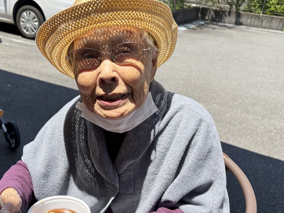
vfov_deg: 37.6
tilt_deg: -24.4
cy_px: 122
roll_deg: -6.1
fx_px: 312
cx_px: 125
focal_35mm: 38
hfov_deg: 48.9
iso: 50
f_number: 1.6
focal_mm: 5.96
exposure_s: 1/1587
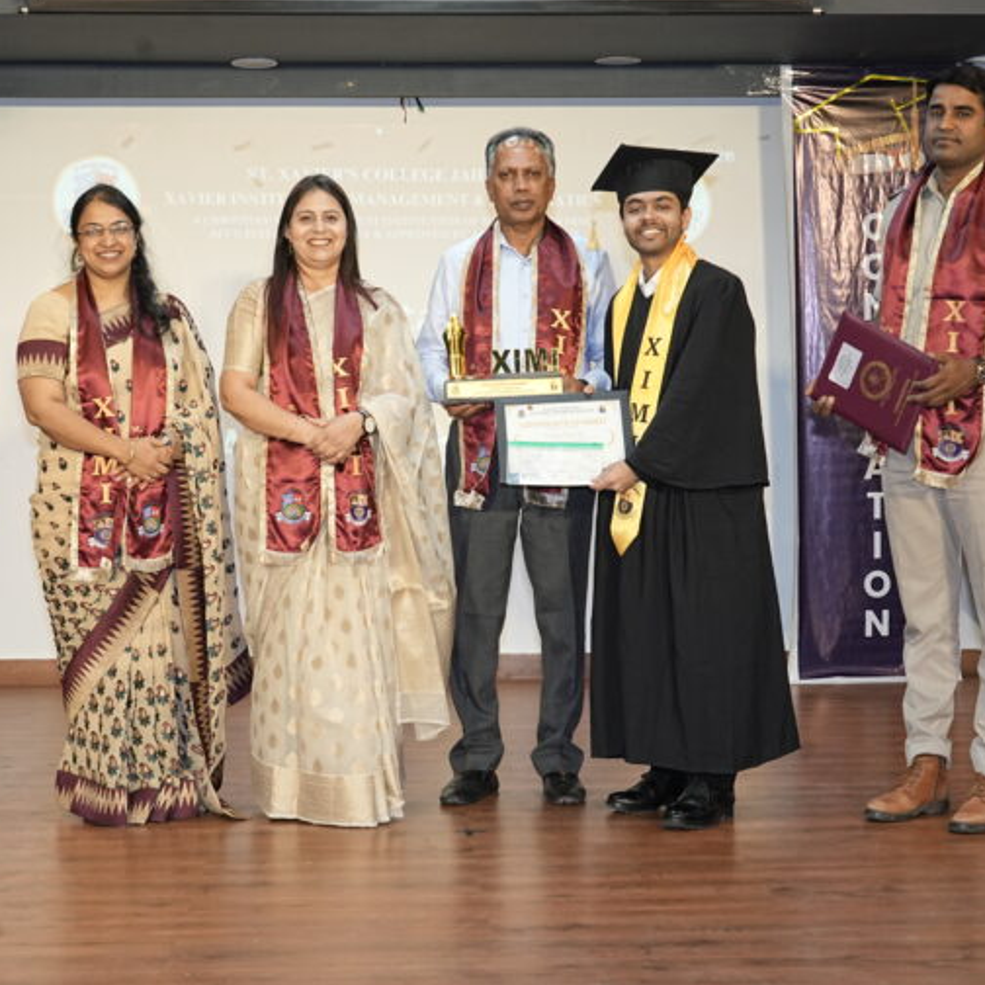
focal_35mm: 66
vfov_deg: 26.1
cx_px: 438
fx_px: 2125
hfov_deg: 26.1
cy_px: 489
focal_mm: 51
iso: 2500
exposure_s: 1/160
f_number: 7.1
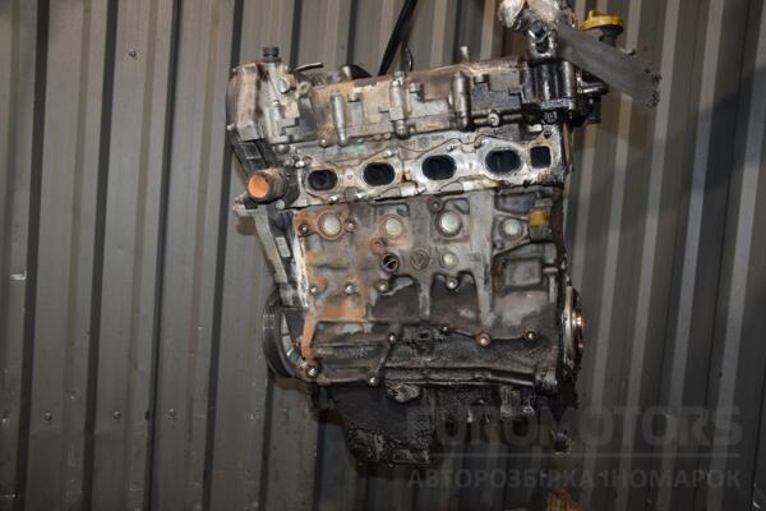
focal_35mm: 33
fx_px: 702
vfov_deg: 40.0
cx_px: 383
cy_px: 256
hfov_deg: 57.2
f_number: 5
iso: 800
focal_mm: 22
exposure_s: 1/60
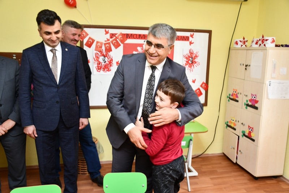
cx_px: 144
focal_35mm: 34
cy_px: 96
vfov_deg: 38.9
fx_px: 273
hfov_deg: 55.8
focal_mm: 23
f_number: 4
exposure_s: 1/60
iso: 640
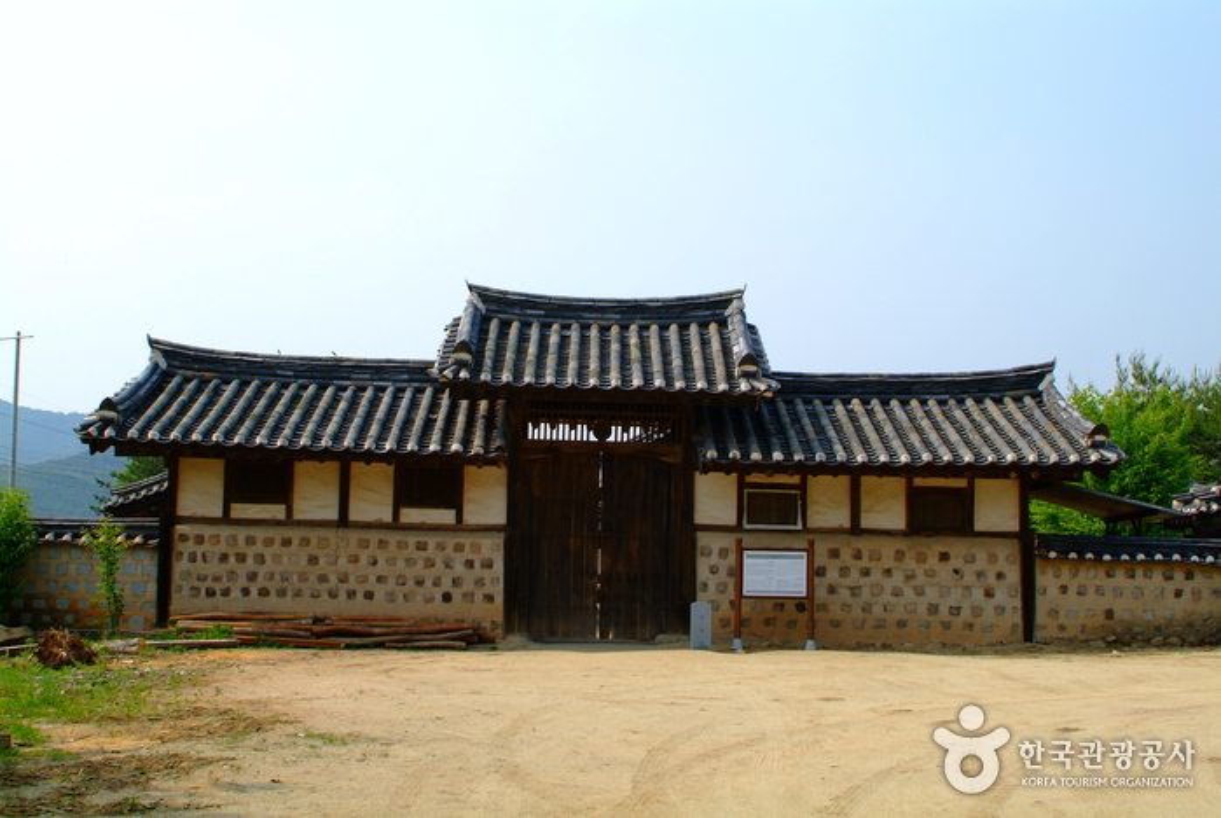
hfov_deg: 46.3
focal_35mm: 42
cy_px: 409
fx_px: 1426
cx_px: 610
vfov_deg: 32.0
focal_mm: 28
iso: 100
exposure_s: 1/250
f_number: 8
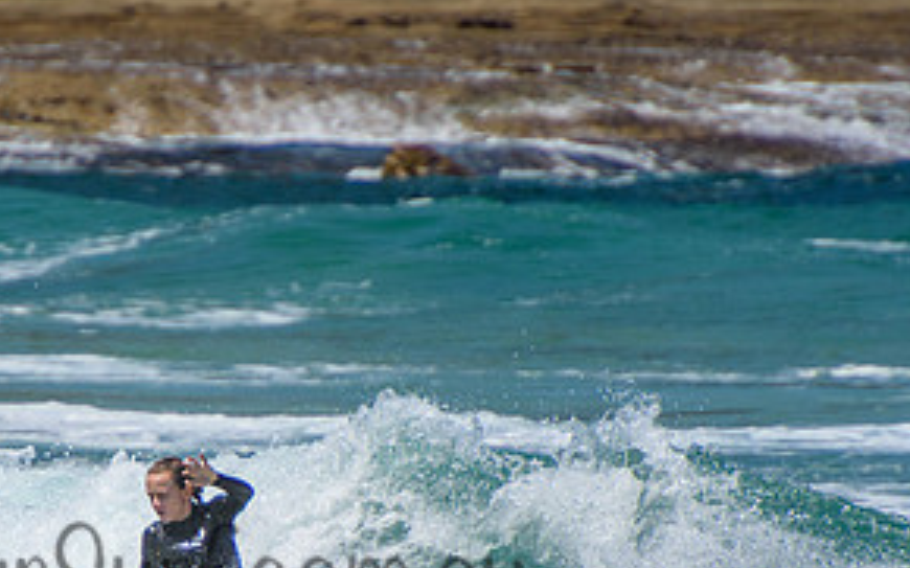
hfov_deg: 1.7
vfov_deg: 1.1
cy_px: 544
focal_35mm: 1222
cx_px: 191
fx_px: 30294
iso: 200
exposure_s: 1/2000
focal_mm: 400
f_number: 5.6
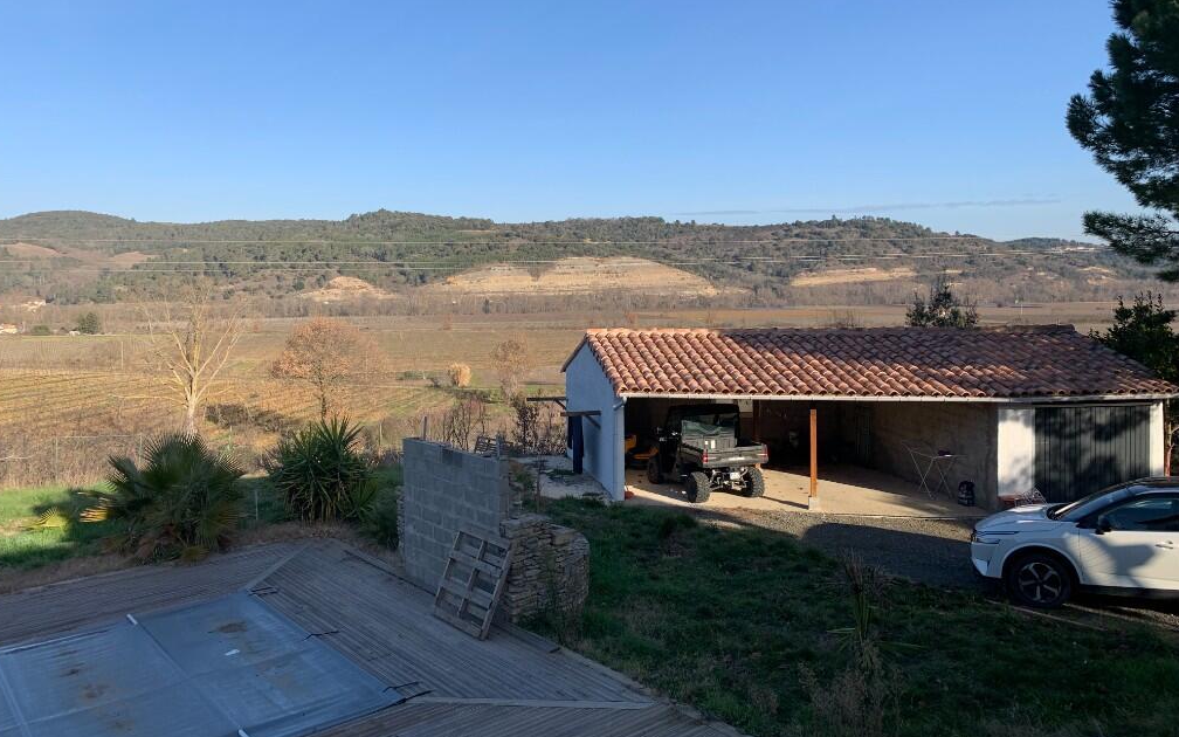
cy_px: 314
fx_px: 900
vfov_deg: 44.4
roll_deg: +0.1
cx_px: 584
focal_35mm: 28
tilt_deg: -2.1
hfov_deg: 66.5
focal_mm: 4.25
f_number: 1.8
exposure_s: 1/1689
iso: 25
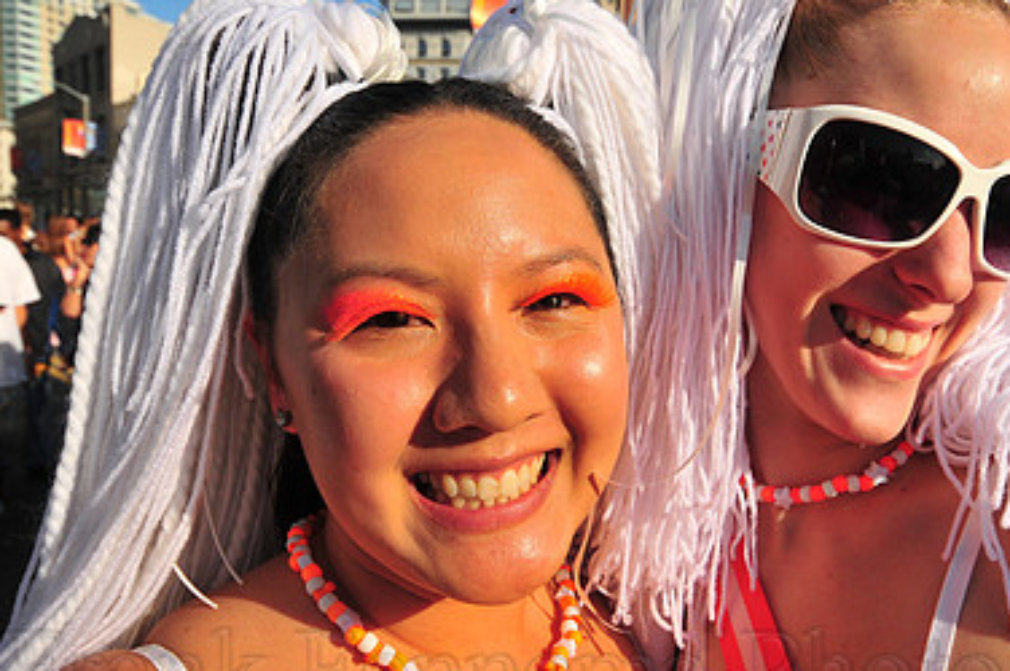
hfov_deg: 51.6
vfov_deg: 35.9
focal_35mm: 37
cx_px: 602
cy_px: 342
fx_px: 1037
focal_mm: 16
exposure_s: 1/1000
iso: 200
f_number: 8
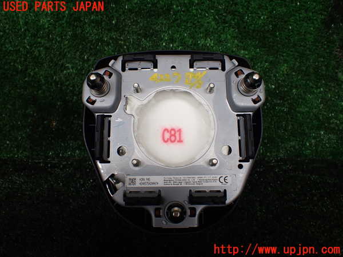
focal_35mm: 30
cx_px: 172
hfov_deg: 60.0
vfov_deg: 46.8
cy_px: 128
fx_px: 297
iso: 100
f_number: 3.2
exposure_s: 1/250
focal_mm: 5.4
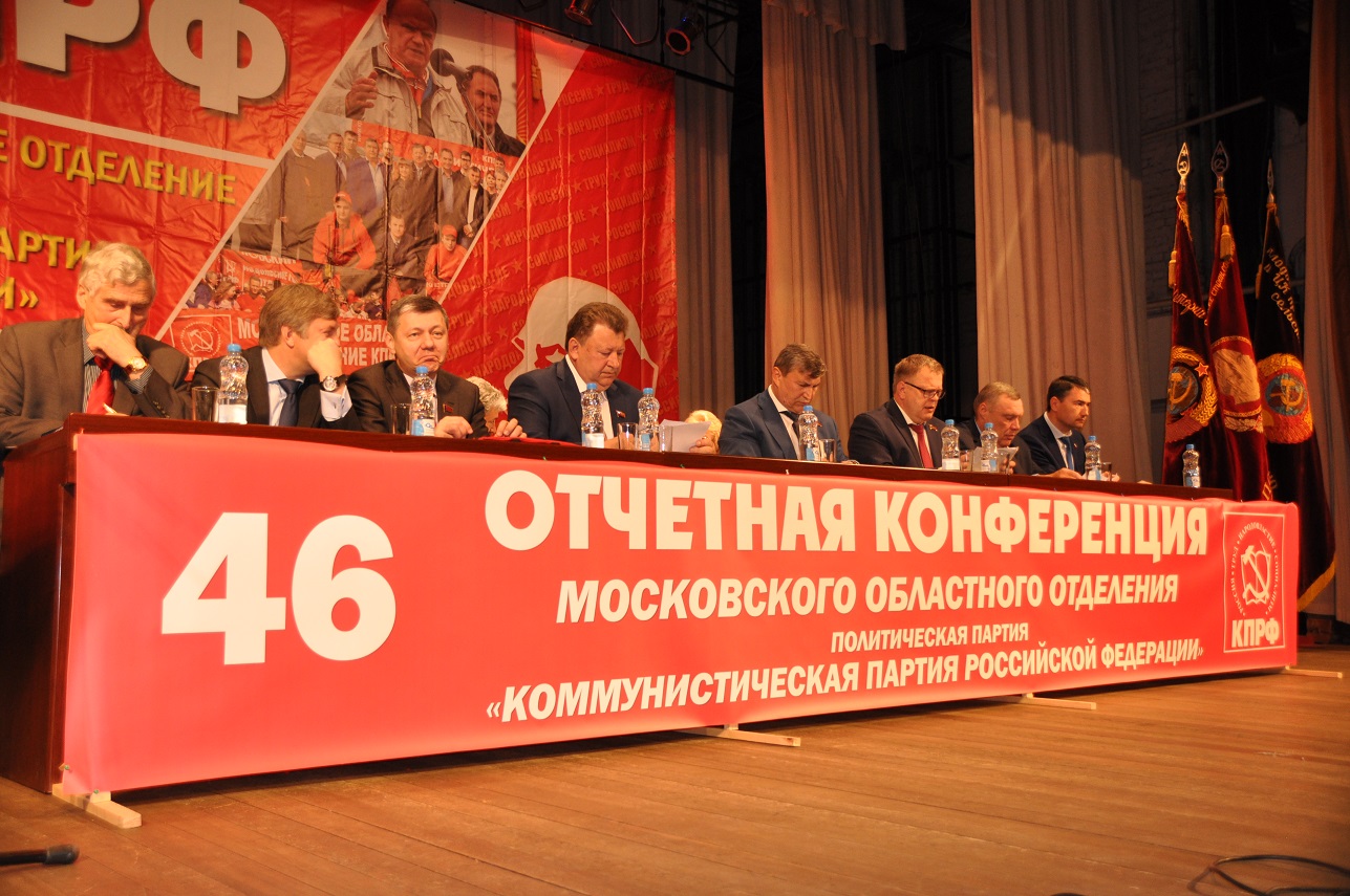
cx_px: 675
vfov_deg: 39.9
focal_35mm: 33
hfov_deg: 57.3
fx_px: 1236
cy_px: 448
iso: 640
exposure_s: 1/125
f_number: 3.8
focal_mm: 22
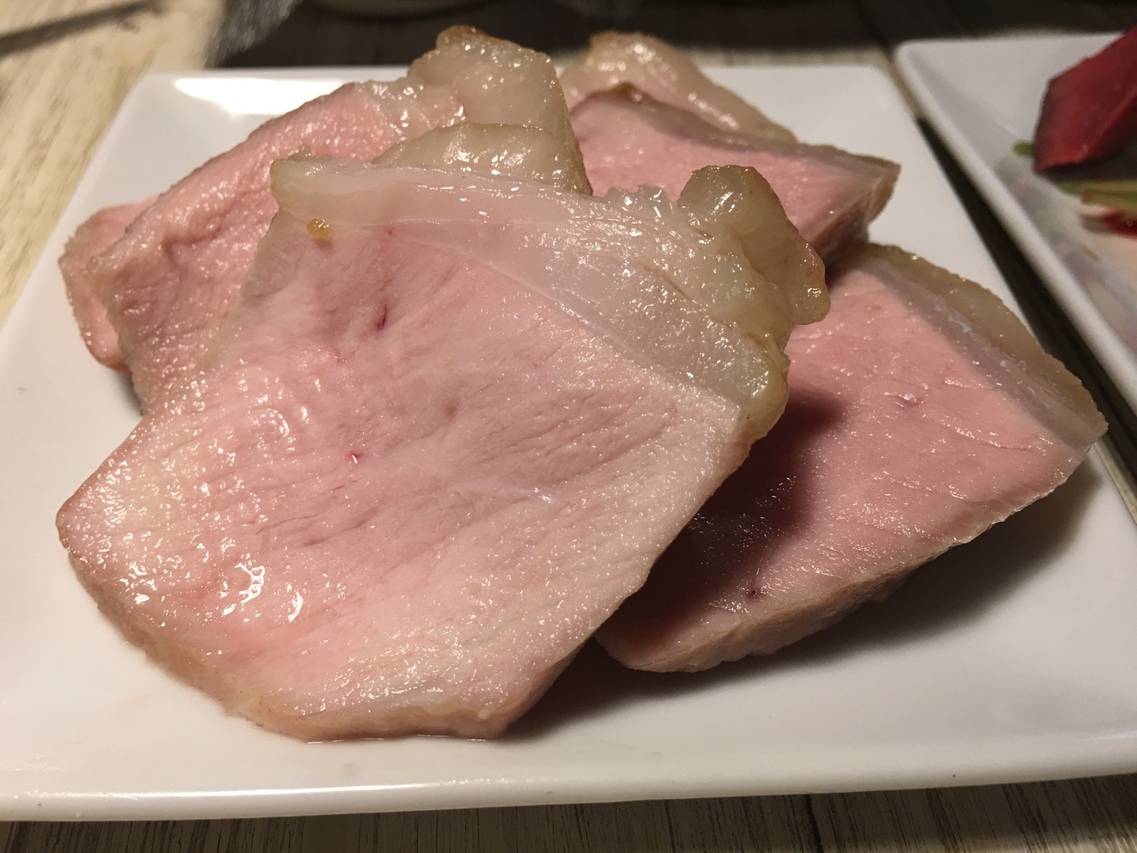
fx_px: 953
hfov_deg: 61.7
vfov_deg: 48.2
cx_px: 568
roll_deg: -0.3
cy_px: 426
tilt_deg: -44.5
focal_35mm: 29
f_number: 2.2
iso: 32
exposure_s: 1/15
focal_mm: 4.15
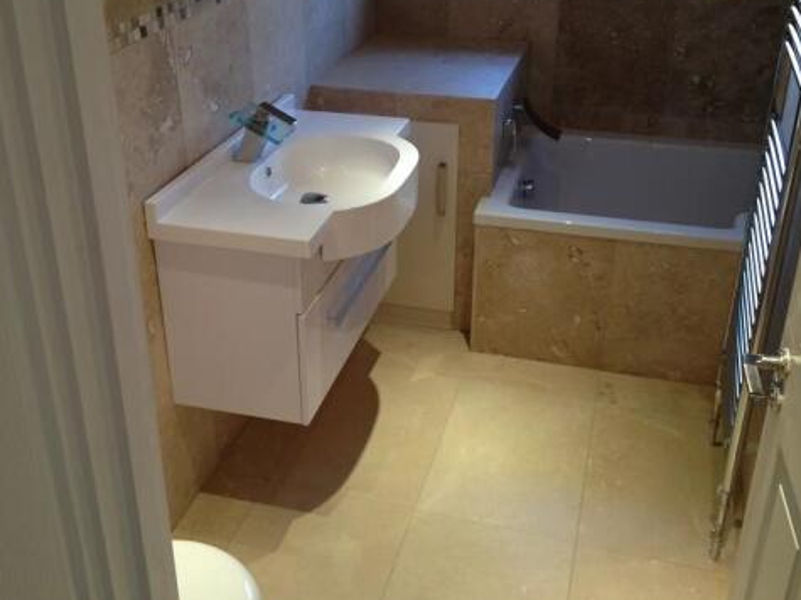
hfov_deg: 43.9
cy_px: 237
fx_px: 995
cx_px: 397
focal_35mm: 43
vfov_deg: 33.5
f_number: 2.4
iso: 64
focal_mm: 4.28
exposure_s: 1/40
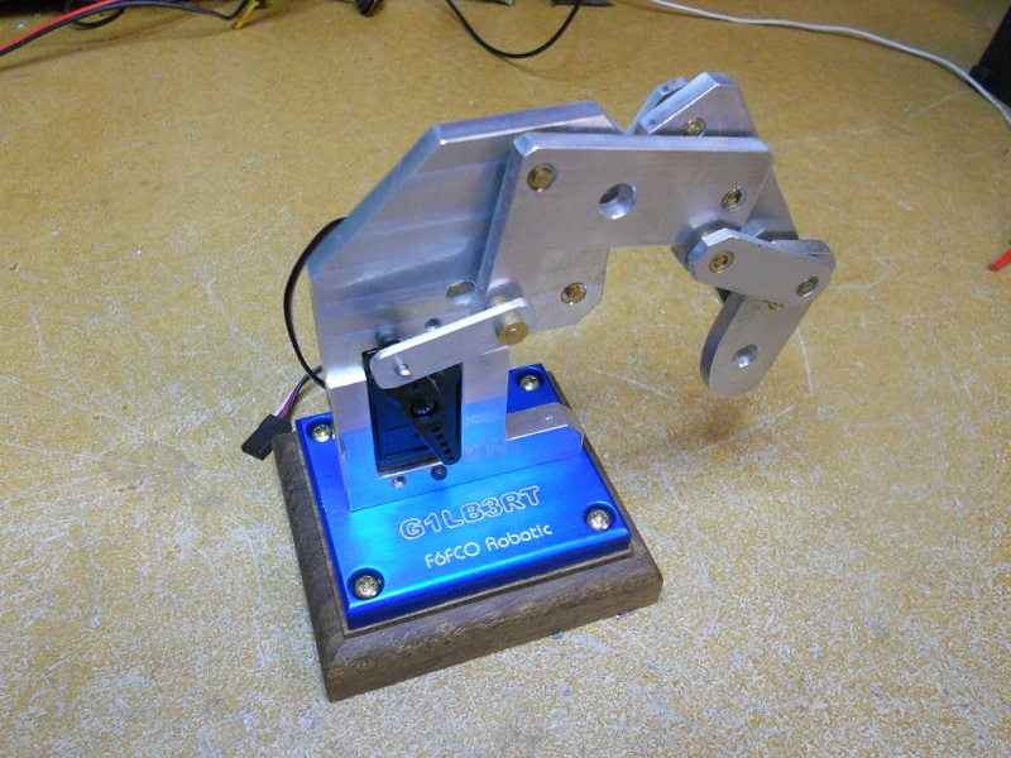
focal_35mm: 32
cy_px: 379
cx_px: 506
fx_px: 935
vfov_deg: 44.2
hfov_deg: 56.8
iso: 400
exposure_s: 1/30
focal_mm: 5.8
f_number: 3.5
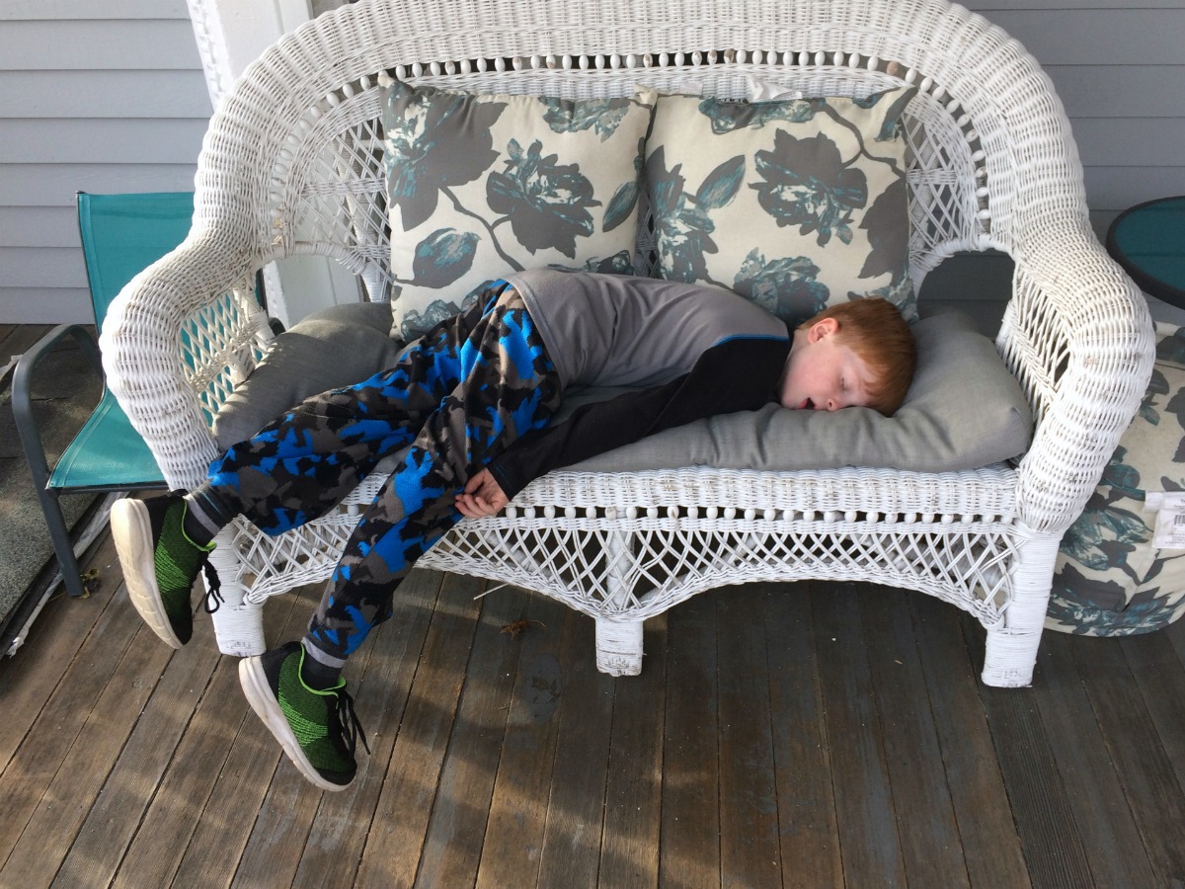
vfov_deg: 48.2
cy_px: 444
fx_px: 993
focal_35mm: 29
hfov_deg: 61.7
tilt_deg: -35.5
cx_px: 592
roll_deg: +2.5
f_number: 2.2
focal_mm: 4.15
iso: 40
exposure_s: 1/120
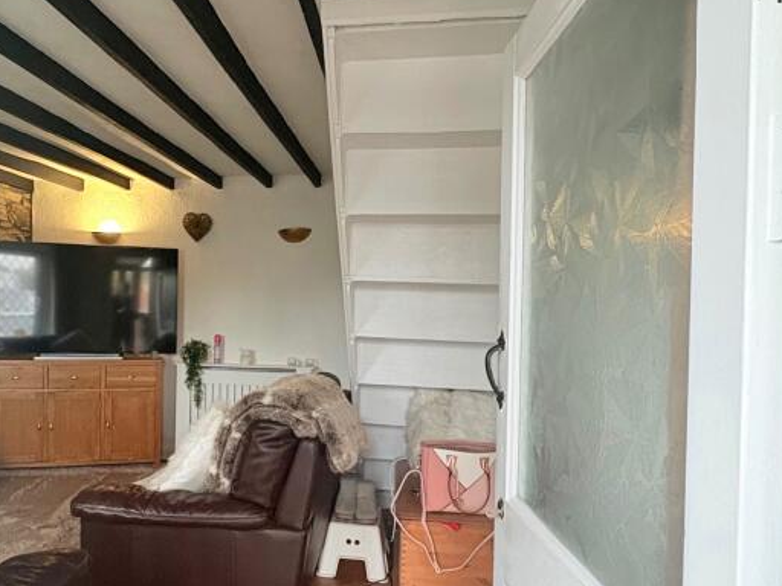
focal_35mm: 28
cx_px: 287
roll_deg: -0.5
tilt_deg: -1.3
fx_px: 633
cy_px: 322
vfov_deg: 49.7
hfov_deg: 62.5
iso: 400
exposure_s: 1/60
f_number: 2.2
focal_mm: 2.22
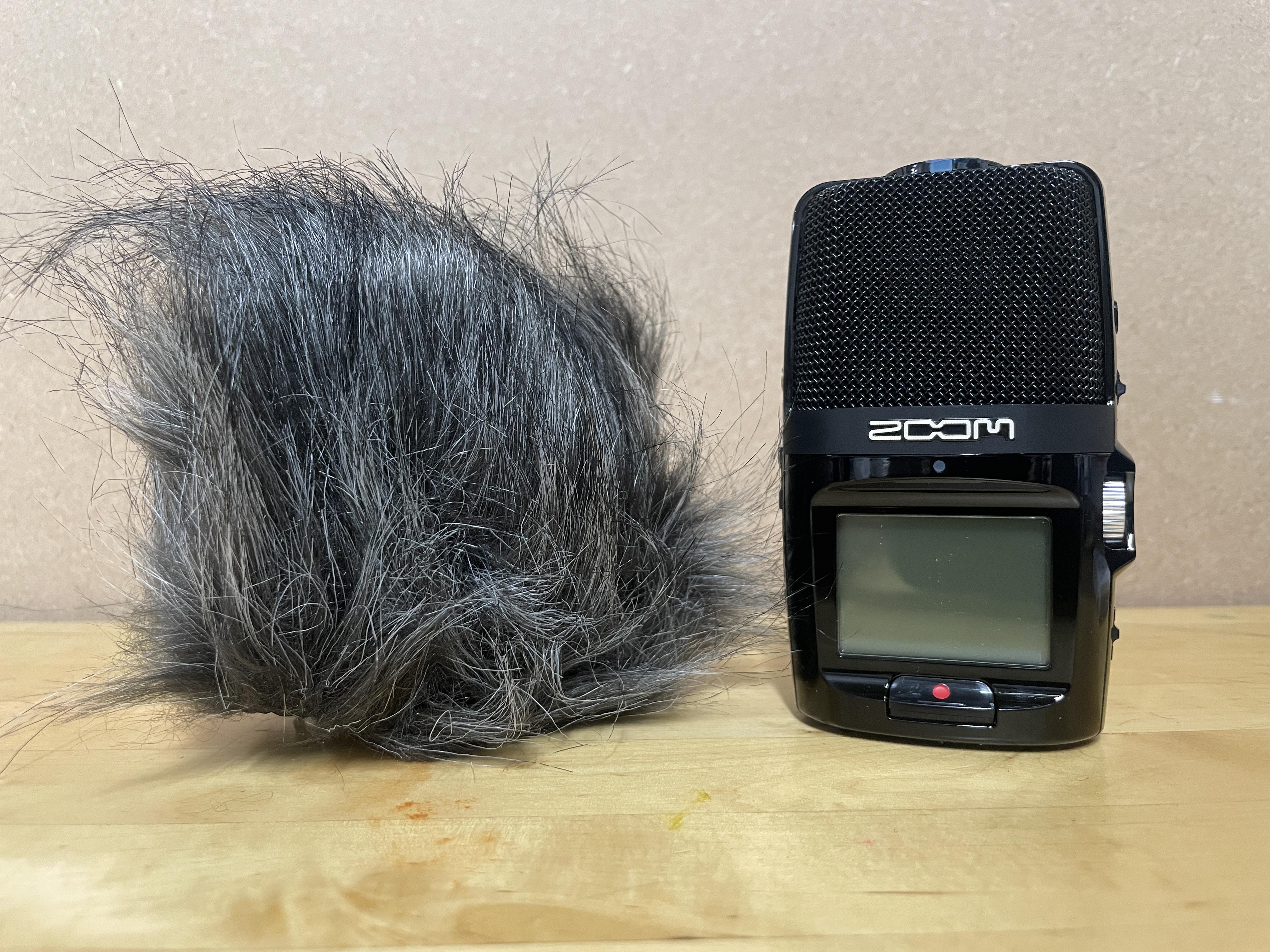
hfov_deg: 67.3
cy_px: 476
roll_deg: +0.2
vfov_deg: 53.1
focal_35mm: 26
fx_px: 954
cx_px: 635
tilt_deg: -0.9
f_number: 1.6
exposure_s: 1/50
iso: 200
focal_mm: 4.2
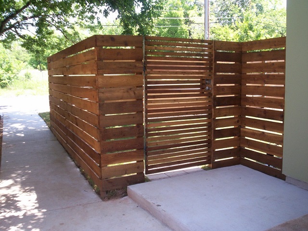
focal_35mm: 36
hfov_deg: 51.4
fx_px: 320
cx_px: 154
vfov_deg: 39.7
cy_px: 116
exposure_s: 1/72.3
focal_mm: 5.9
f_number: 4.5
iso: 100
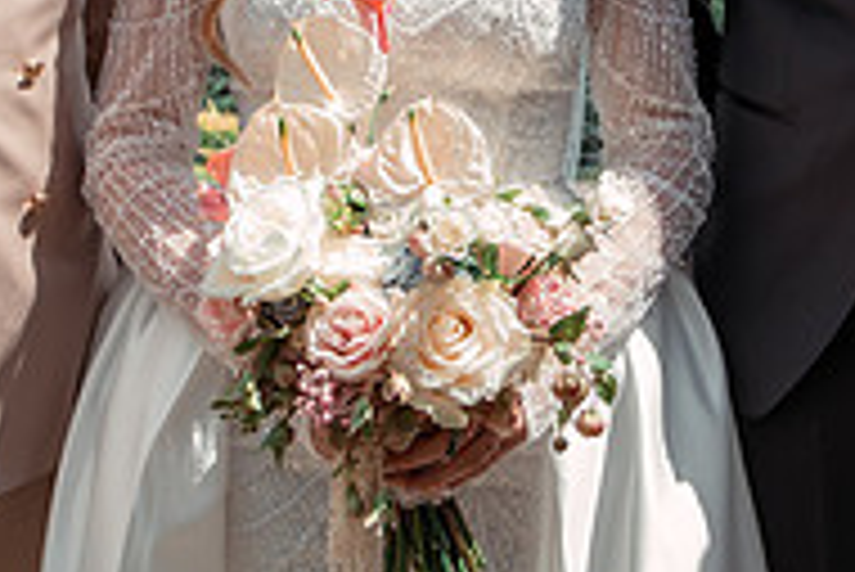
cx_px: 548
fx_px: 2733
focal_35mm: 115
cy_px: -40
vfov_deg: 11.8
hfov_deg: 17.7
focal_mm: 35
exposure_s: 1/320
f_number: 8
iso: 200
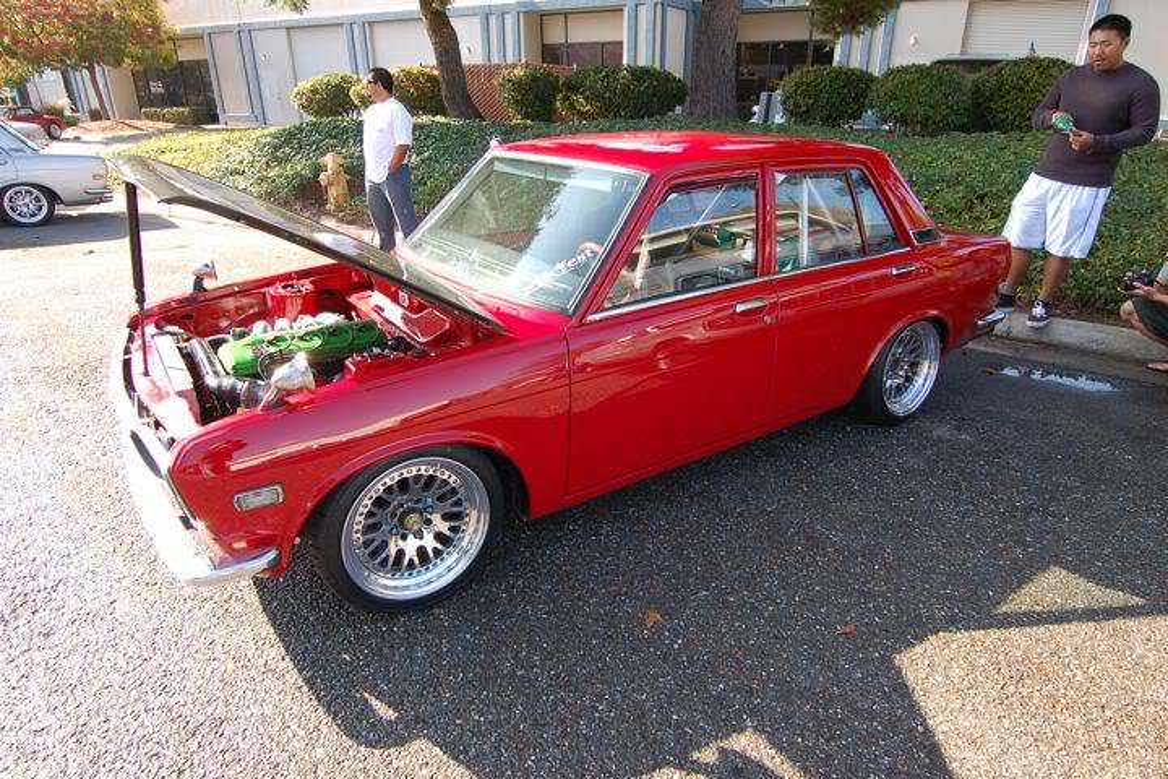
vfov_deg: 59.5
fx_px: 681
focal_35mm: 21
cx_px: 584
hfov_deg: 81.2
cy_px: 390
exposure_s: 1/100
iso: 200
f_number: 6.3
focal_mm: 14
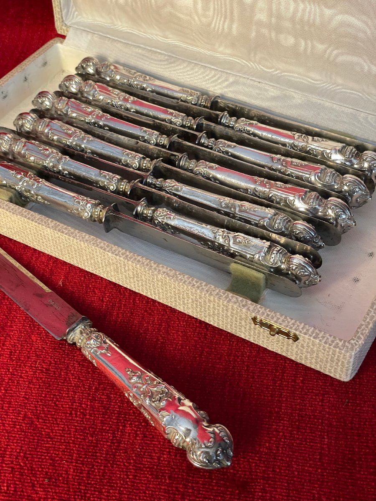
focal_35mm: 52
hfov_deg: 28.0
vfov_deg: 36.8
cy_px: 250
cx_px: 188
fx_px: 753
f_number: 2
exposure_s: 1/60
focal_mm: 6
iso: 250
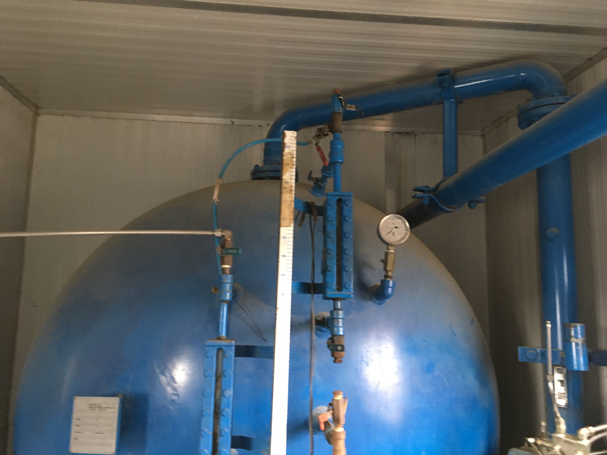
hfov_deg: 61.7
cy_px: 228
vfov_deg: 48.2
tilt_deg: +7.9
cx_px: 304
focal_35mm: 29
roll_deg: -0.7
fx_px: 509
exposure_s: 1/24
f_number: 2.2
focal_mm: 4.15
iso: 200
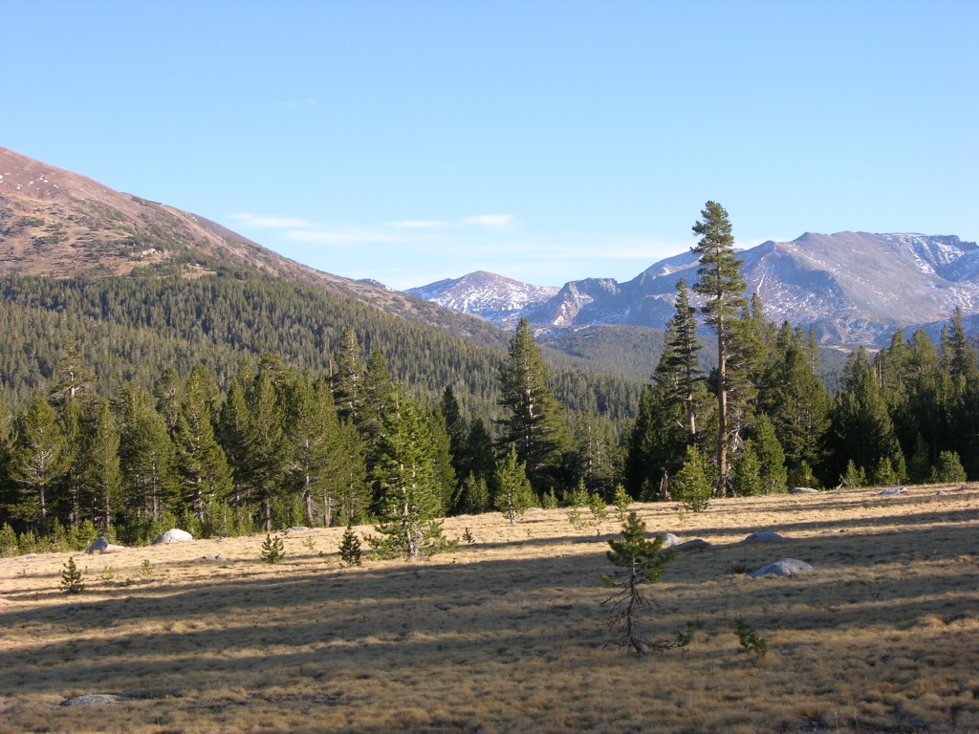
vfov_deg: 21.0
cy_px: 367
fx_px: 1980
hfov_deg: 27.8
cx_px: 490
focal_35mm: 70
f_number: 4.7
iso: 50
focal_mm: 17.8
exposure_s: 1/158
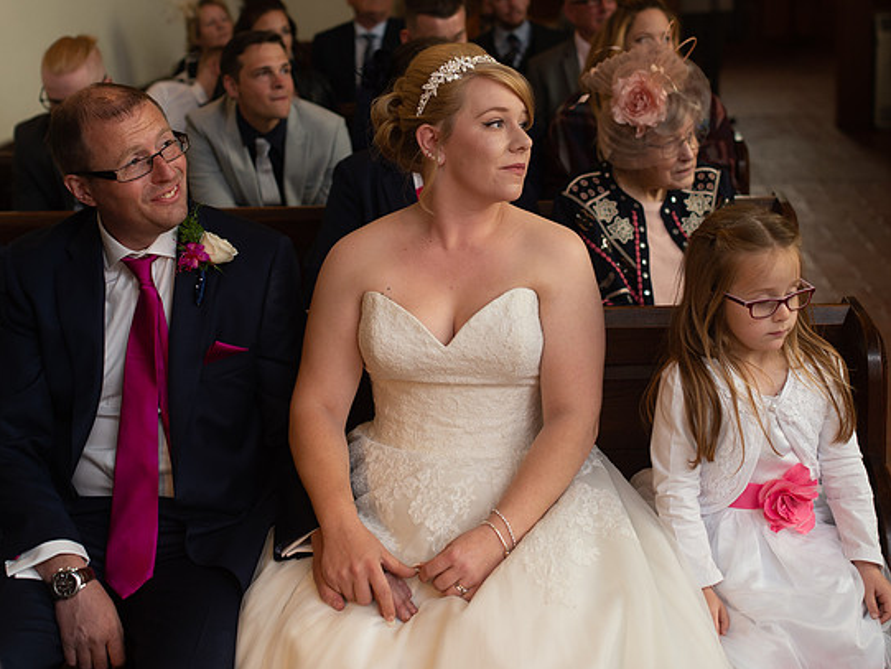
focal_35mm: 55
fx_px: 1416
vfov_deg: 26.3
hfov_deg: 34.9
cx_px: 450
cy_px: 199
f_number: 2.5
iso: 500
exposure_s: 1/100
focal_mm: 35
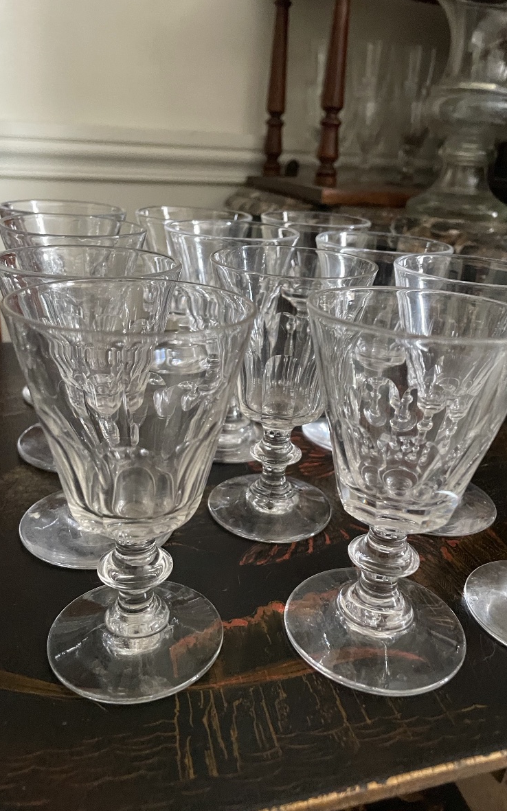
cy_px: 407
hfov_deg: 44.5
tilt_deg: -23.3
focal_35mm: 28
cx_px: 271
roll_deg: -2.8
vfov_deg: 66.5
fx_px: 619
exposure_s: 1/30
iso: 640
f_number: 1.6
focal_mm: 4.2
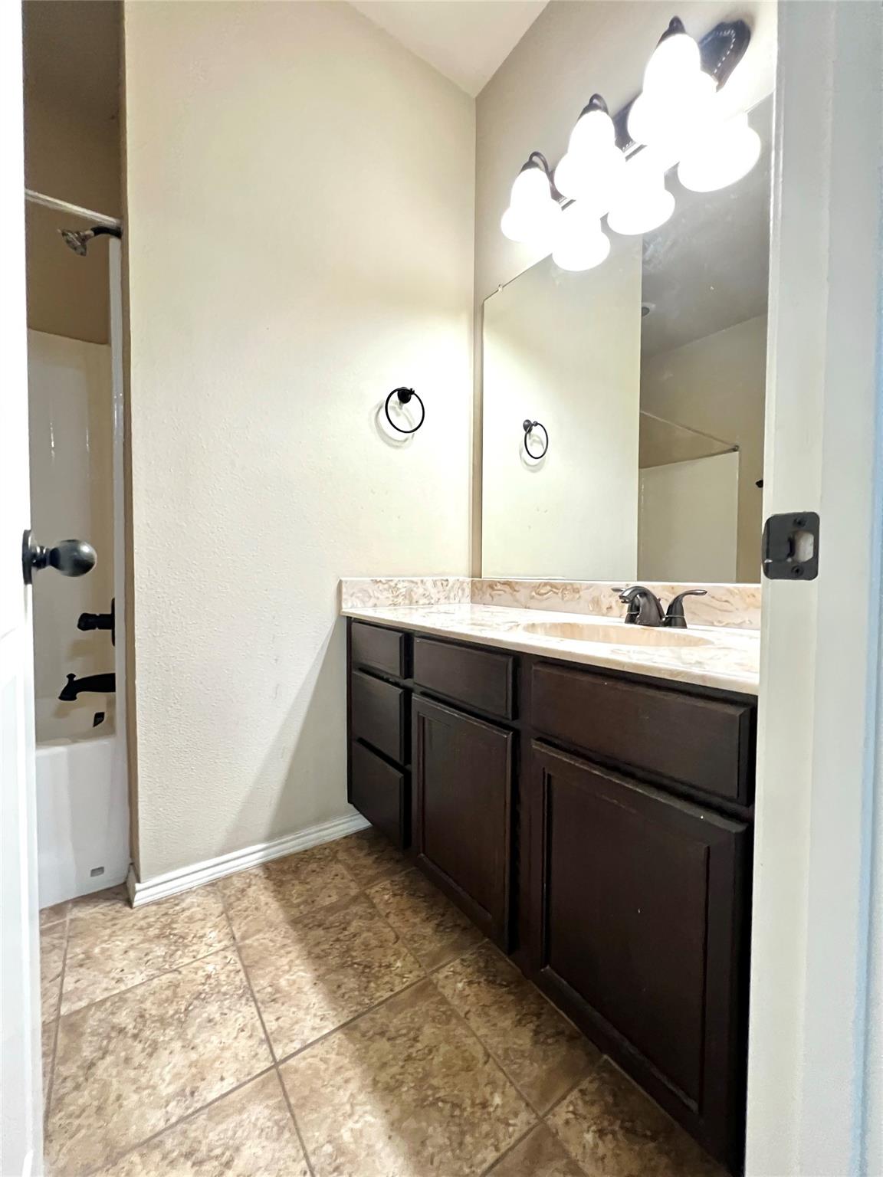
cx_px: 442
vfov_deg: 106.2
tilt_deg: -1.1
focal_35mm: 13
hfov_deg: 89.9
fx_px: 442
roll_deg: +0.9
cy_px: 588
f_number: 1.8
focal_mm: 1.57
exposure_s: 1/60
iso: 800
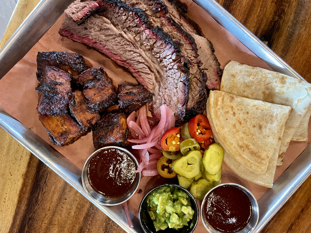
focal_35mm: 26
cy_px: 116
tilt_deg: -88.2
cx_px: 156
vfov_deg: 53.1
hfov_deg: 67.3
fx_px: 234
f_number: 1.6
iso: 500
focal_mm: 4.2
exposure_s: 1/30
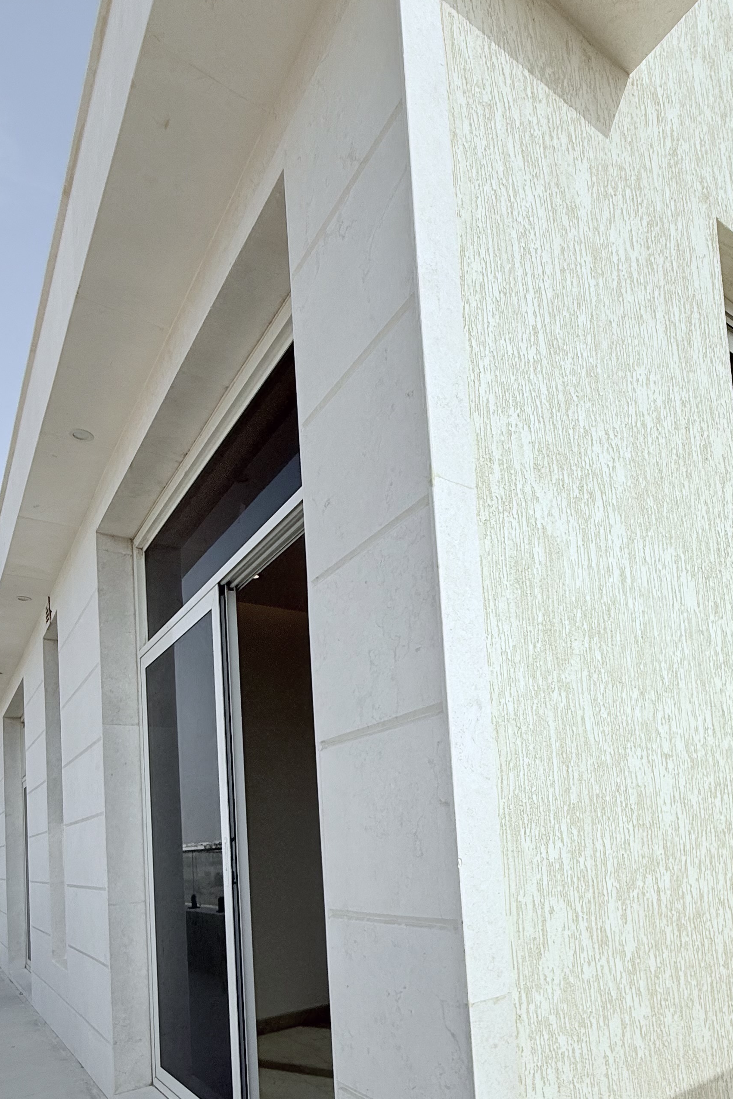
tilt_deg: +3.8
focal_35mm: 23
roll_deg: +4.1
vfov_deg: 72.2
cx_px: 463
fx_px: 702
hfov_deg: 54.4
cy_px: 789
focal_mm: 2.22
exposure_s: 1/1848
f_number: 2.2
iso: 20
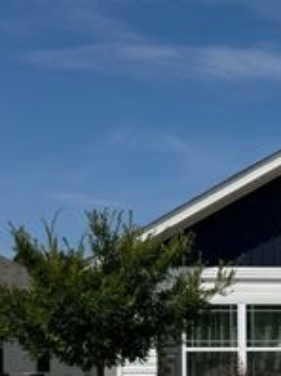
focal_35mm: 81
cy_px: 352
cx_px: 458
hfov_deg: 16.1
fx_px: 879
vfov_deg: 23.4
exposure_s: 1/9009
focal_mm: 6.76
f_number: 1.78
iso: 80
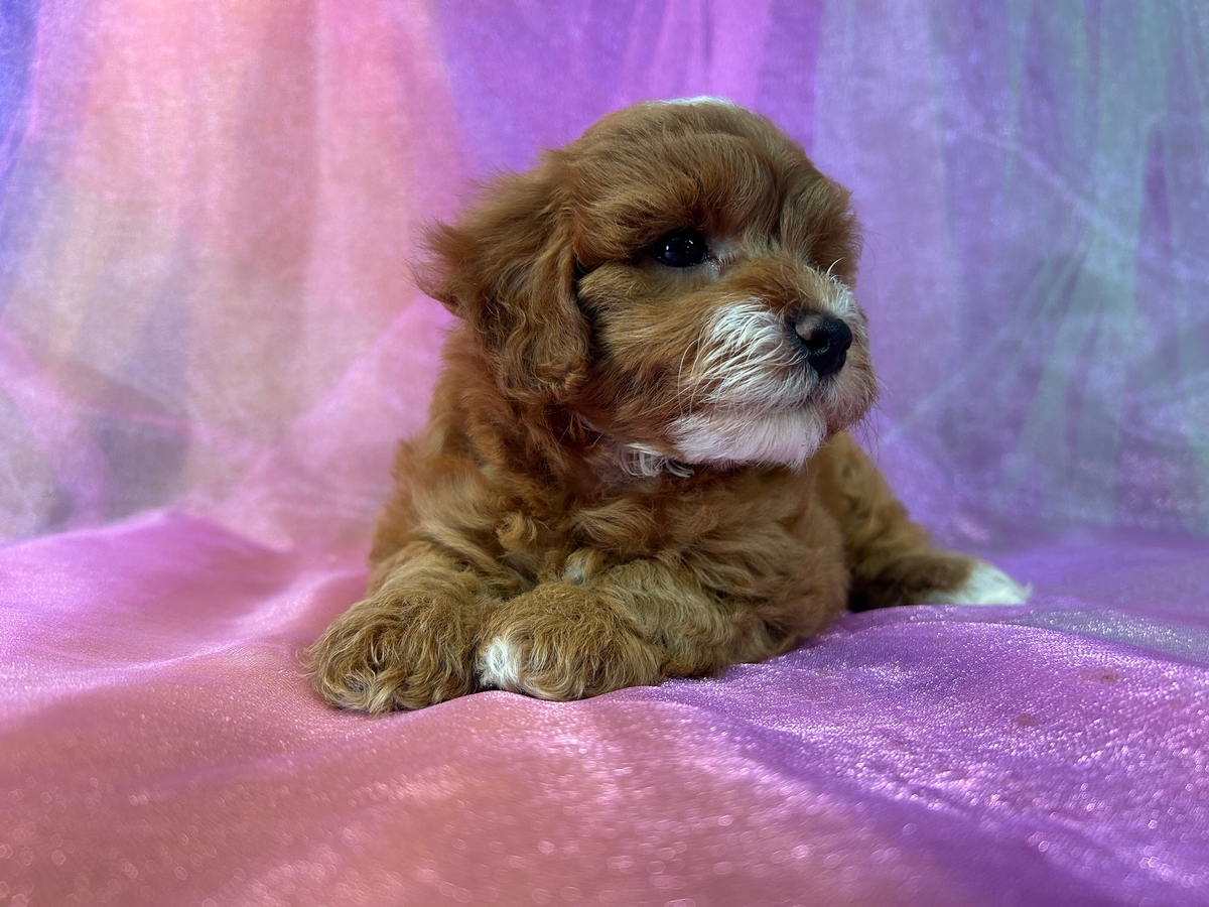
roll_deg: +0.5
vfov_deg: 53.1
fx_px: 908
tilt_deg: +2.4
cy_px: 454
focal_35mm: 26
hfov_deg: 67.3
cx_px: 604
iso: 100
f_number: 1.5
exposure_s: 1/120
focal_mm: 5.7
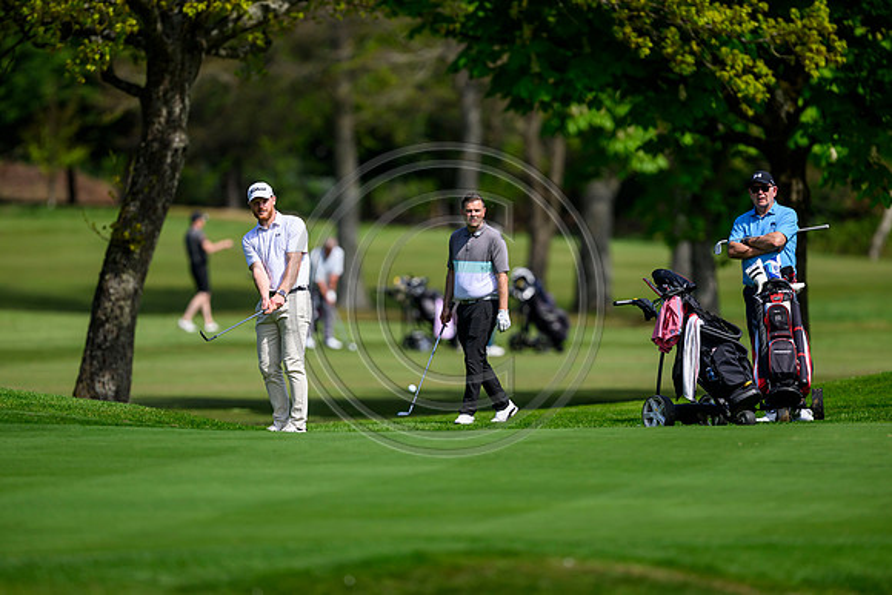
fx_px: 9913
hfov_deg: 5.2
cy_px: 298
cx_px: 446
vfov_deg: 3.4
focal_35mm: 400
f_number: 3.5
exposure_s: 1/6400
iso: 500
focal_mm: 400
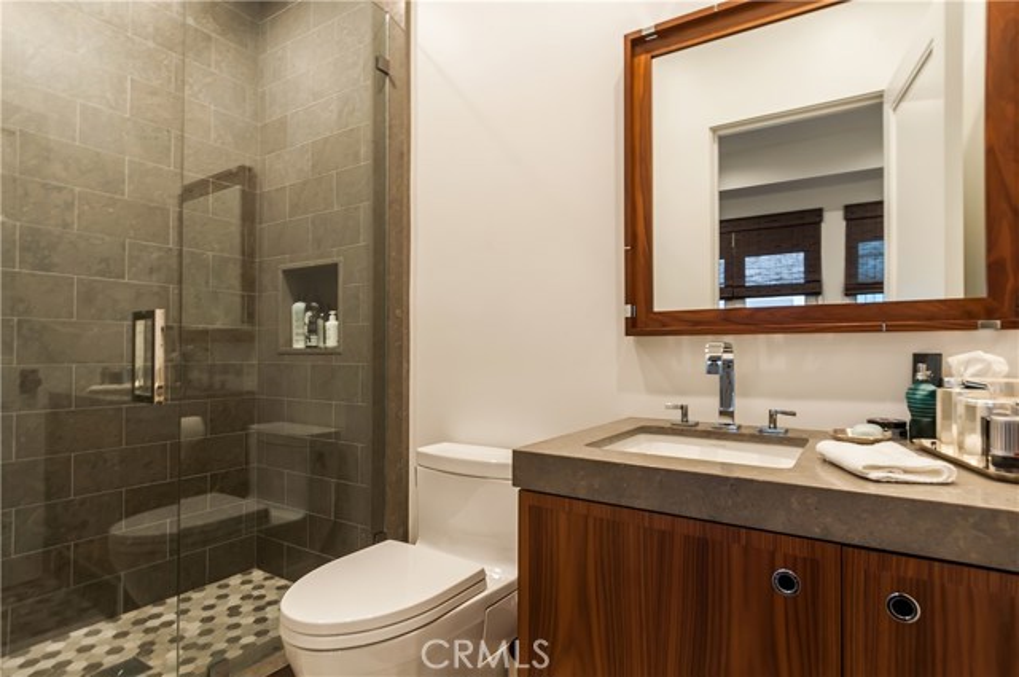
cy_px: 338
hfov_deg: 90.1
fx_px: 509
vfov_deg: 67.2
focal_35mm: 18
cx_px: 510
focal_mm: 12
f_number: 9
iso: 200
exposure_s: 1/3
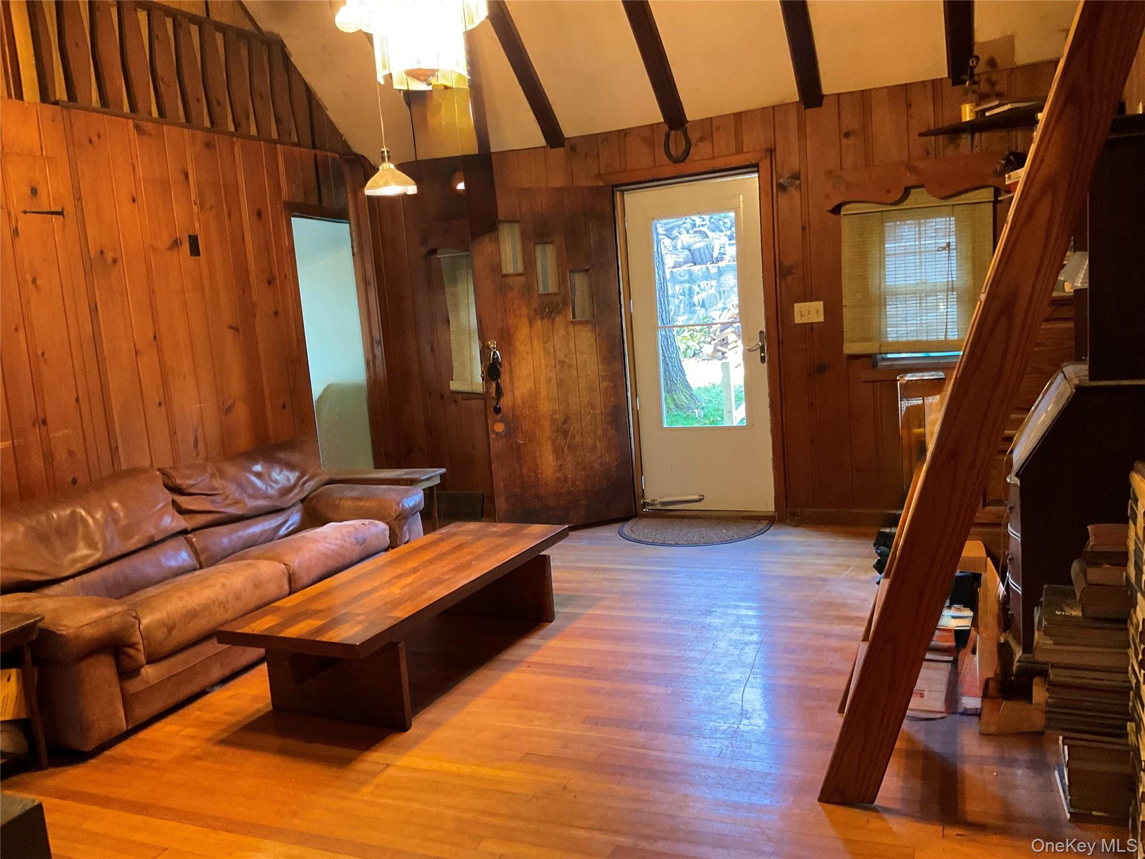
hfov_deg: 61.7
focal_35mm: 29
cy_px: 430
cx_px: 572
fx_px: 959
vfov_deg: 48.2
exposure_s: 1/40
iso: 320
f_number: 1.8
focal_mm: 3
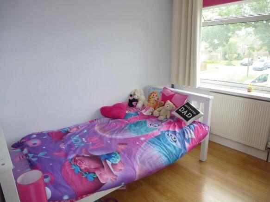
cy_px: 101
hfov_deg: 71.6
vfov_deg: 56.8
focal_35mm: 24
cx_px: 135
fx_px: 187
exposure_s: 1/40
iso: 100
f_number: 3.3
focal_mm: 4.3
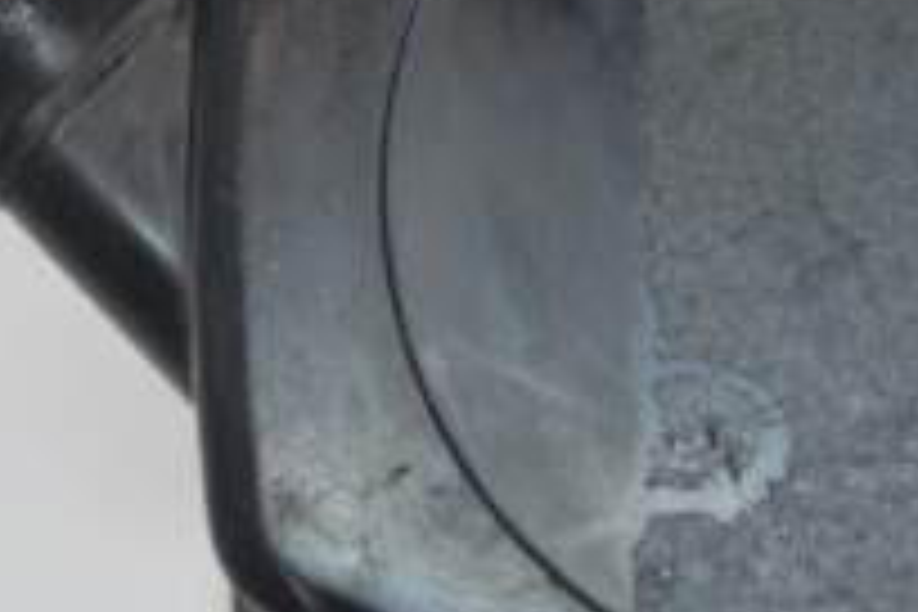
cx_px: 603
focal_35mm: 201
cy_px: 70
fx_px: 5125
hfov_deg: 10.2
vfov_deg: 6.8
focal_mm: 38
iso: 400
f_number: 4.8
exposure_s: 1/100
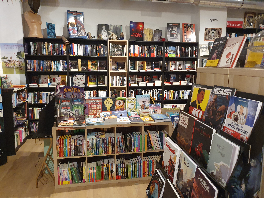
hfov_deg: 67.3
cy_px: 99
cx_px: 132
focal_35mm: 26
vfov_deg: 53.1
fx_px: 198
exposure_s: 1/50
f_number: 1.5
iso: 400
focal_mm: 4.32
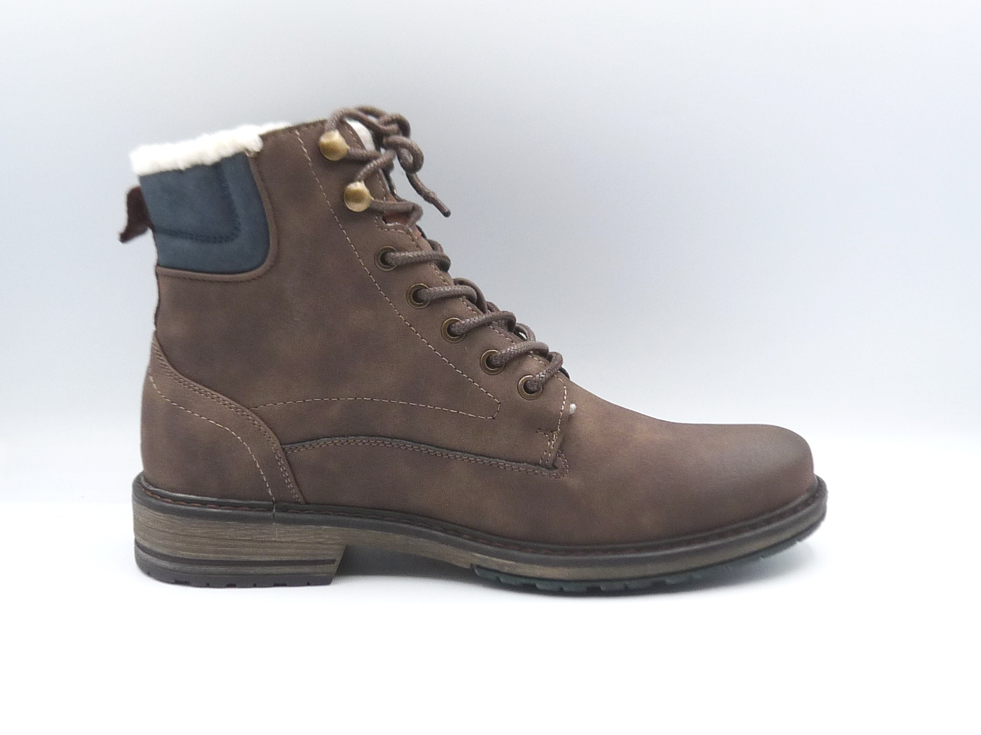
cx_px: 490
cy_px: 368
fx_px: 1360
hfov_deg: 39.7
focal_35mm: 48
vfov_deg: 30.3
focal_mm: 4.8
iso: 100
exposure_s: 1/160
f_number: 4
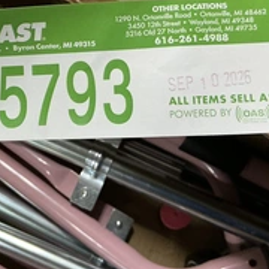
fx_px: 484
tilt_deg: -65.6
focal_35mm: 55
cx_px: 81
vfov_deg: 30.8
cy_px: 84
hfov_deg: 30.8
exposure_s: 1/60
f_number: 1.8
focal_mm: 3
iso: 200
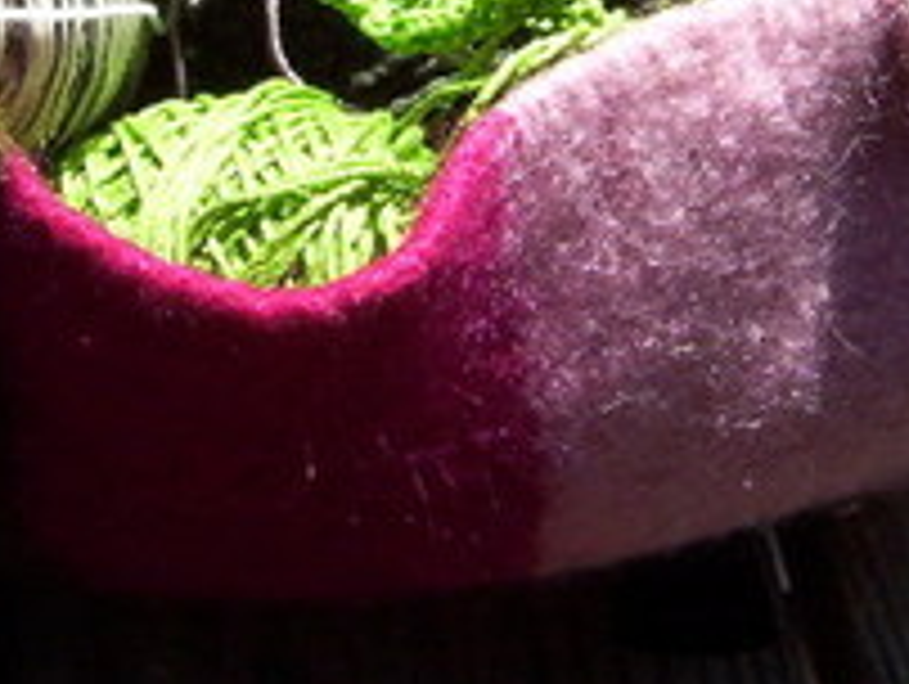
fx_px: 2340
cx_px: 284
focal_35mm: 89
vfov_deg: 16.1
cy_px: -70
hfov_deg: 21.9
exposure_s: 1/373
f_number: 5.24
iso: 100
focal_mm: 5.54
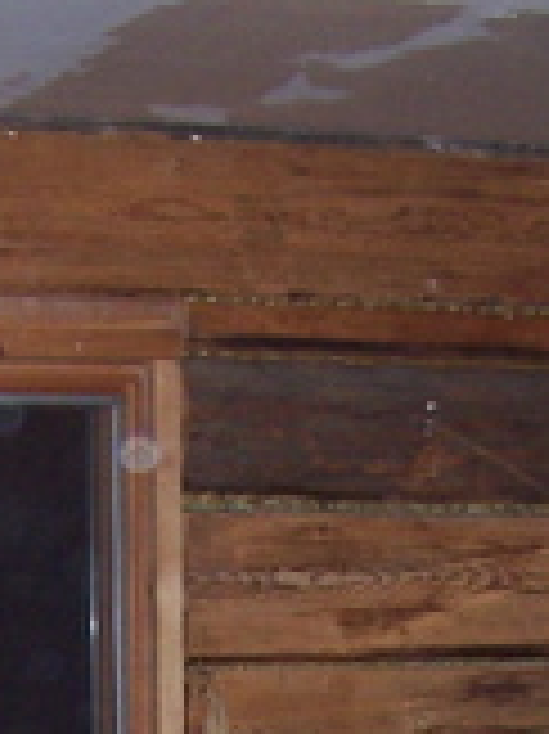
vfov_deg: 12.2
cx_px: 176
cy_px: 1292
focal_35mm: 149
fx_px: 3155
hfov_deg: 9.9
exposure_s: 1/60
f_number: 2.8
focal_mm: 6.3
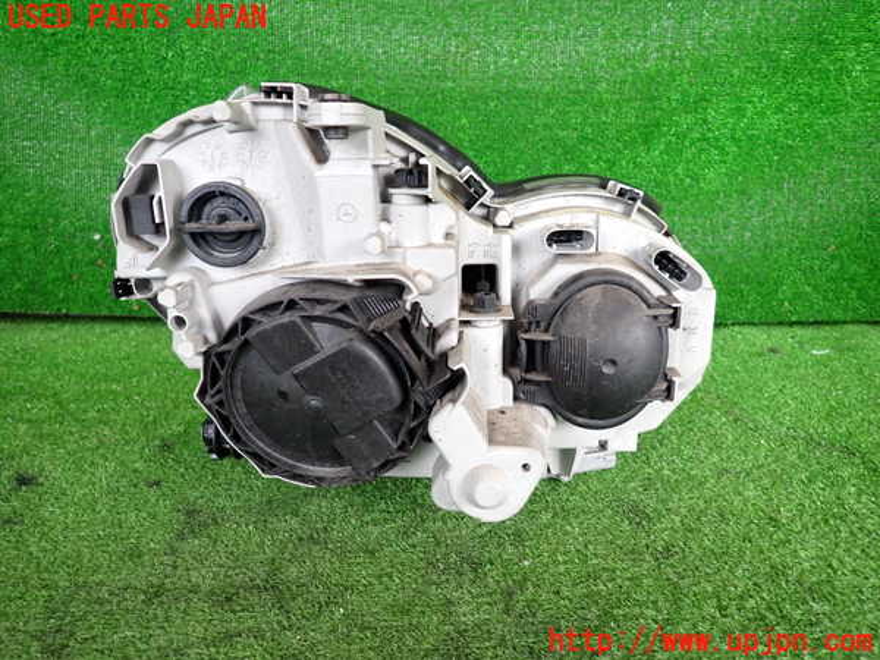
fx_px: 636
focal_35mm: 25
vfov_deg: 54.9
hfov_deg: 69.4
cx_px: 440
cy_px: 330
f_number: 2
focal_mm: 4.5
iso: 200
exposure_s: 1/100
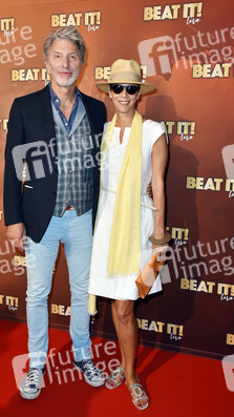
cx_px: 97
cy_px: 209
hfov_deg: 31.1
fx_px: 420
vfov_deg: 52.8
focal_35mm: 38
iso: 400
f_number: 5.6
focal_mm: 36
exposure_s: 1/160
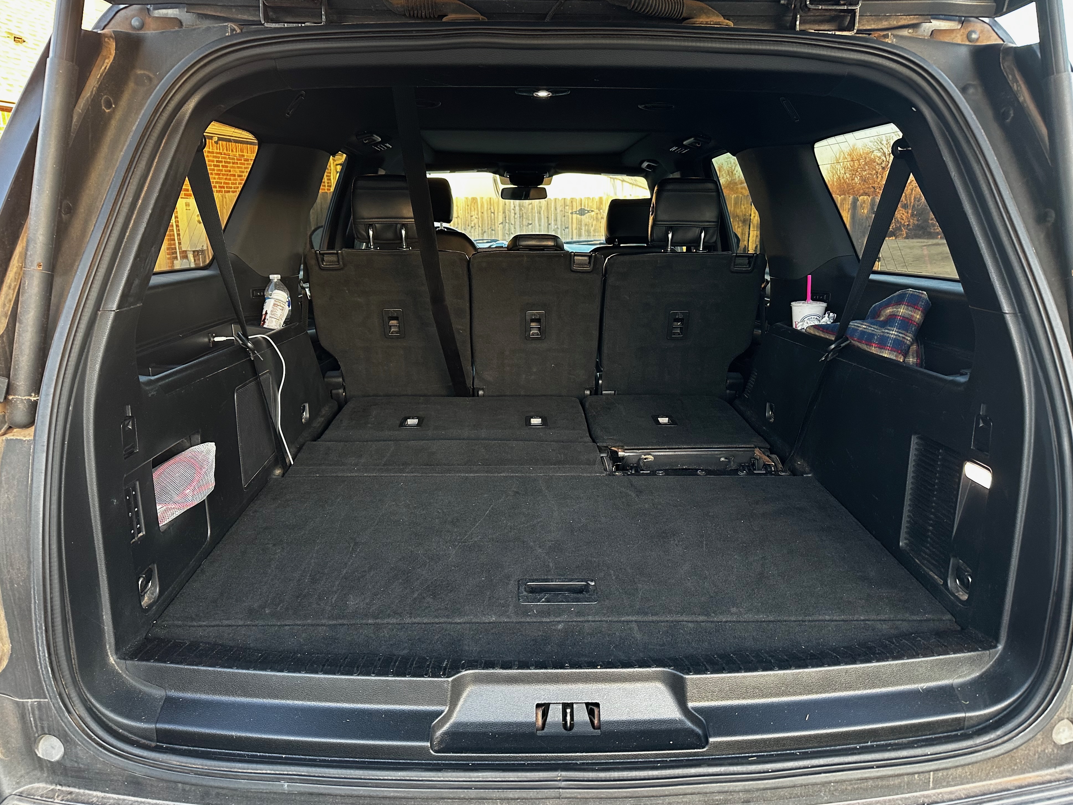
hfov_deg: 69.4
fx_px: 775
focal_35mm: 25
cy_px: 413
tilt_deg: -15.7
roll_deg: +1.1
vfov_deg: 54.9
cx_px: 541
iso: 250
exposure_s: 1/97
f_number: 1.78
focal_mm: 6.86
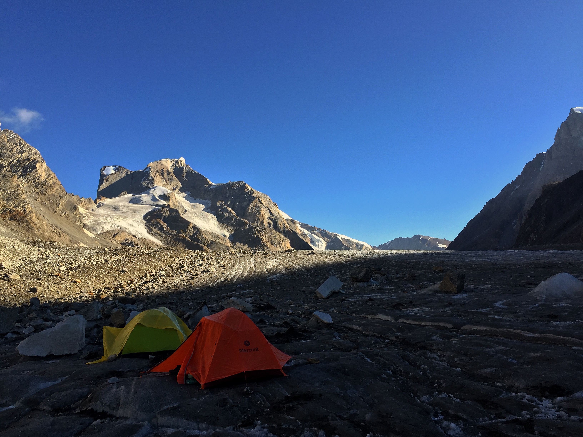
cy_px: 218
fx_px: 489
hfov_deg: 61.6
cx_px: 292
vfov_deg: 48.3
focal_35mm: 29
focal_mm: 4.15
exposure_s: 1/989
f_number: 2.2
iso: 32
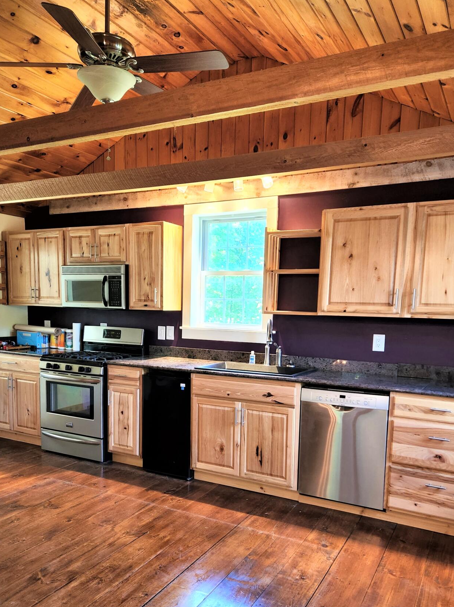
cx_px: 219
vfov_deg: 62.9
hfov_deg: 49.7
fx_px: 490
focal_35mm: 28
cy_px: 362
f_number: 1.8
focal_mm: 5.4
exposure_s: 1/120
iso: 400
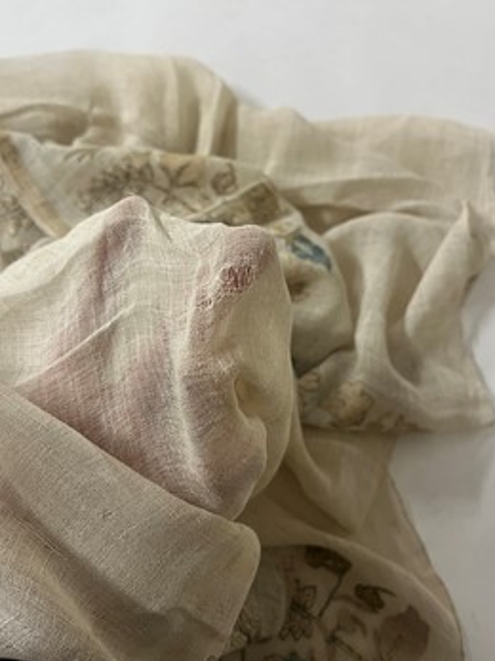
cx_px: 225
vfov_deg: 59.9
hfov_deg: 46.7
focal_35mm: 30
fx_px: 572
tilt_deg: -61.5
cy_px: 305
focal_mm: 5.1
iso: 125
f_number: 1.6
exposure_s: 1/50
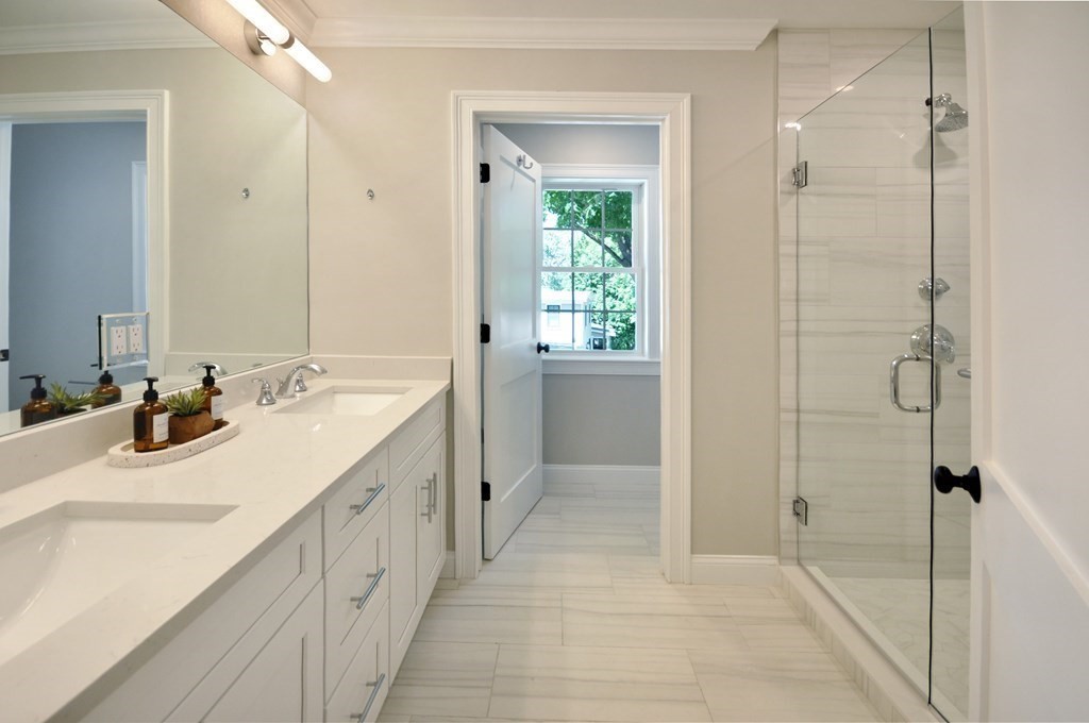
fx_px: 453
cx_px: 544
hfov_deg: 100.5
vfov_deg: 77.2
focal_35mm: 15
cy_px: 362
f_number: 5
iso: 500
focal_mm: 10
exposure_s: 1/50
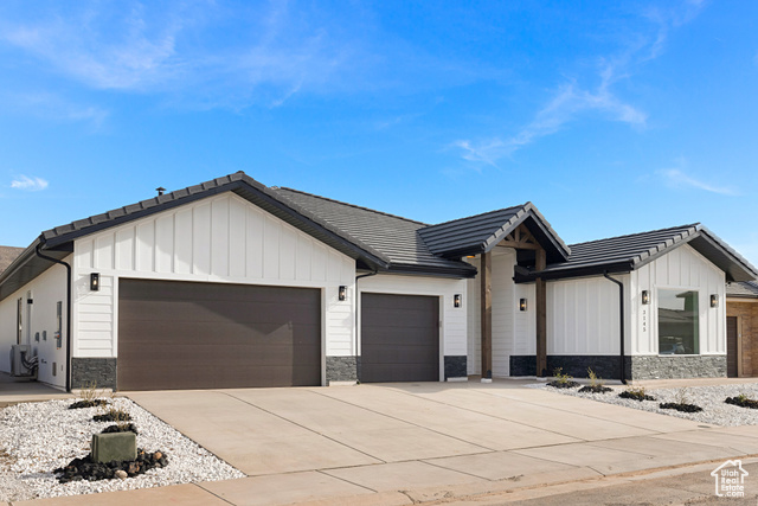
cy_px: 253
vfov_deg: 40.0
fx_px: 695
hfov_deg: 57.2
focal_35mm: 33
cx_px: 379
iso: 640
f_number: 8
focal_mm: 33
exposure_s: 1/400
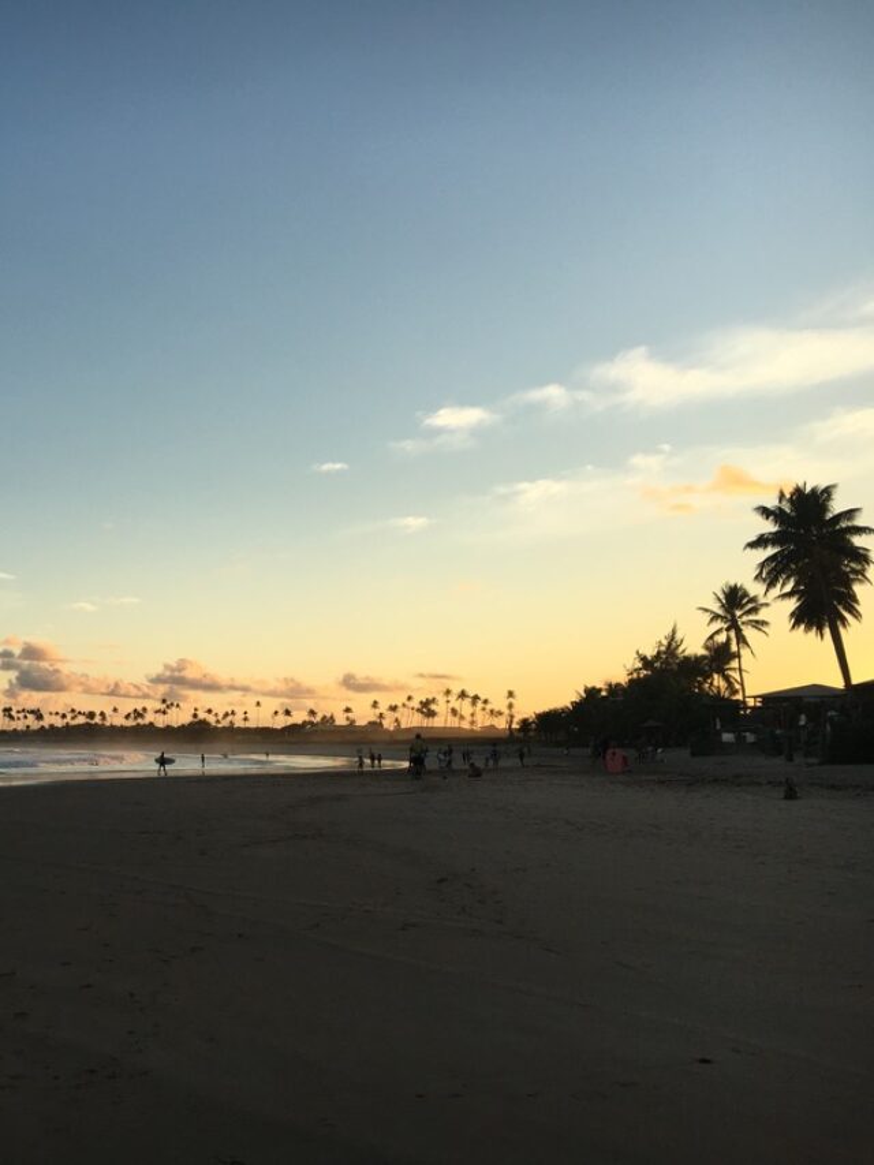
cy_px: 582
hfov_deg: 48.2
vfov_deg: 61.7
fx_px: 976
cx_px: 437
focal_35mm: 29
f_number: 2.2
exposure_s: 1/864
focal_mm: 4.15
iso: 25
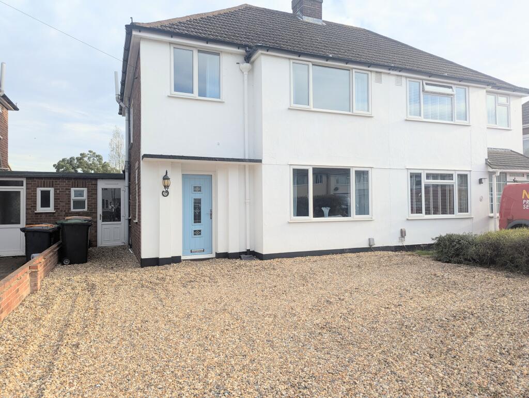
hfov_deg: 71.5
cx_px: 264
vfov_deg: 56.9
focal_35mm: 24
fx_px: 367
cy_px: 199
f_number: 1.85
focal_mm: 6.81
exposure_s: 1/898
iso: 40
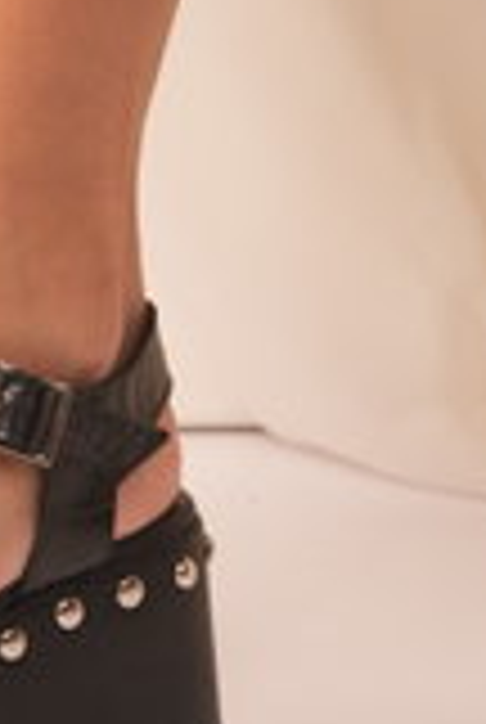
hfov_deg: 7.3
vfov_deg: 11.0
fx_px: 3750
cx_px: -274
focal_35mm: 186
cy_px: 342
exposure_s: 1/125
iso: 400
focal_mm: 50
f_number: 9
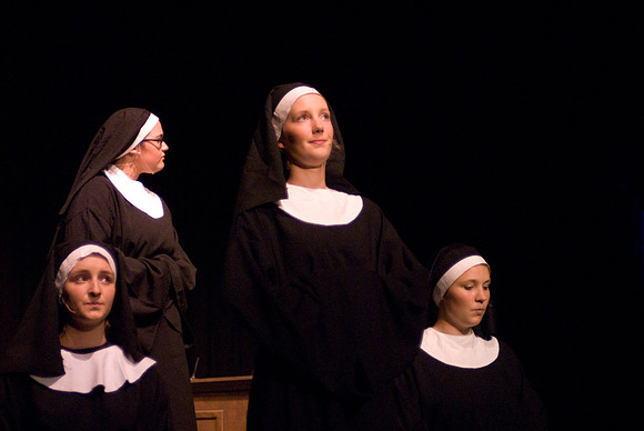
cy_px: 216
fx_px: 1343
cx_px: 322
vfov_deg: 18.2
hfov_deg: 27.0
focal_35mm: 75
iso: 1600
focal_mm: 50
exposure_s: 1/125
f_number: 2.8
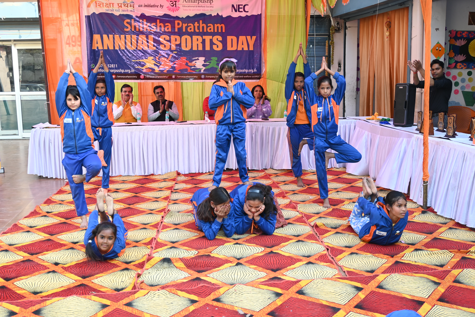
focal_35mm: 39
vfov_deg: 34.2
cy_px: 158
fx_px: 515
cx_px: 238
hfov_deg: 49.6
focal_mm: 26
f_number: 4.5
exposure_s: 1/250
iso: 400
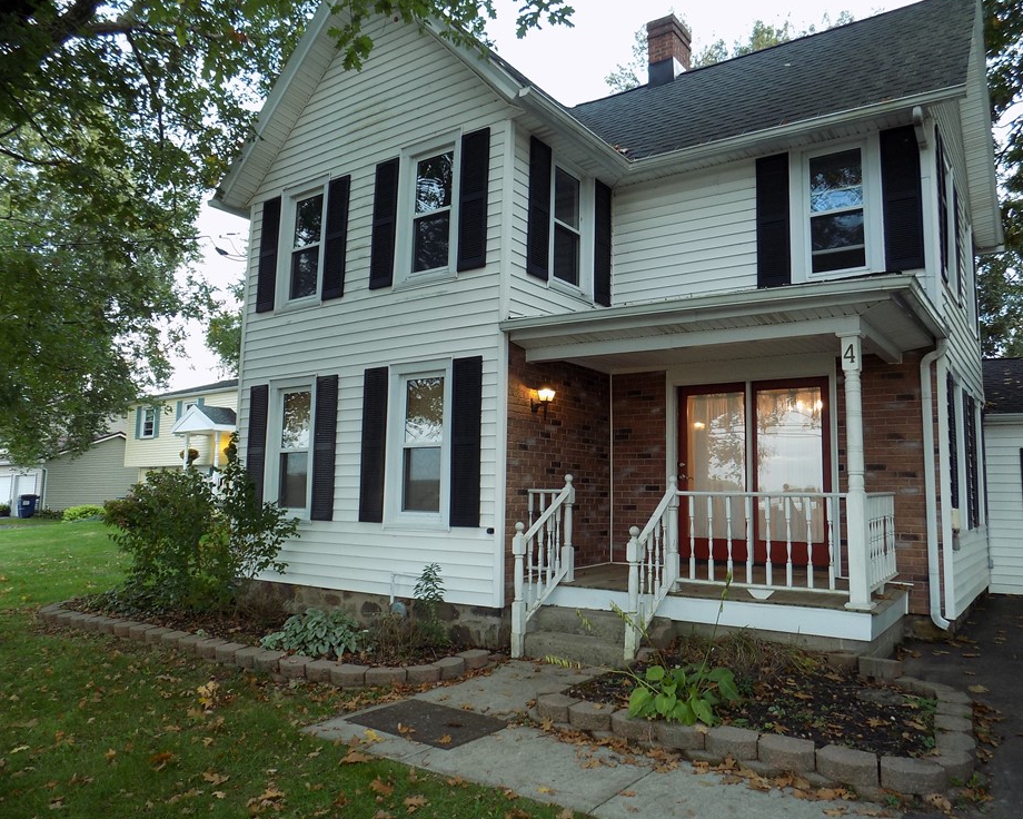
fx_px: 757
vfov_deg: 56.8
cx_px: 549
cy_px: 397
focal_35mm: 25
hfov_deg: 68.0
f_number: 3.1
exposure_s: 1/30
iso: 100
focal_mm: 4
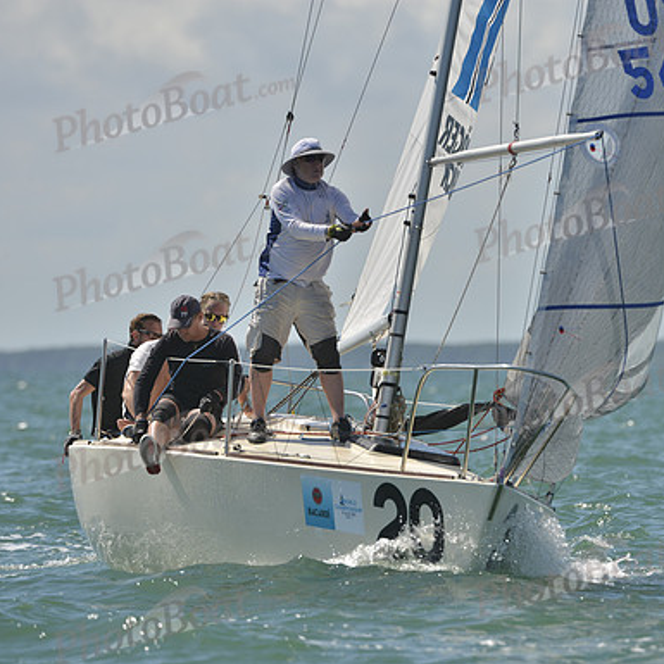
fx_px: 10569
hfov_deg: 3.6
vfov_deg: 3.6
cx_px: 386
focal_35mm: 487
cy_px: 332
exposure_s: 1/1250
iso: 200
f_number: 6.3
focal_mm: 380
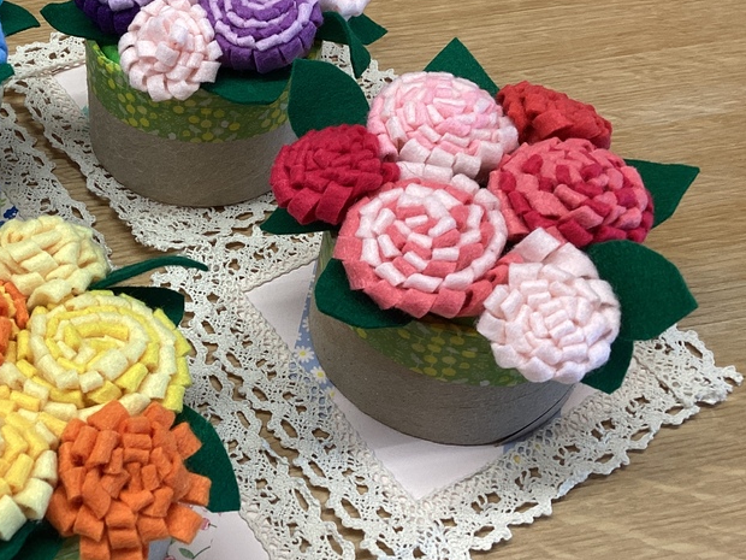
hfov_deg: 36.8
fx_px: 1078
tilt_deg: -48.7
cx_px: 148
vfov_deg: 29.1
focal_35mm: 50
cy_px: 253
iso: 50
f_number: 2.4
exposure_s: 1/60
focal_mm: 3.3
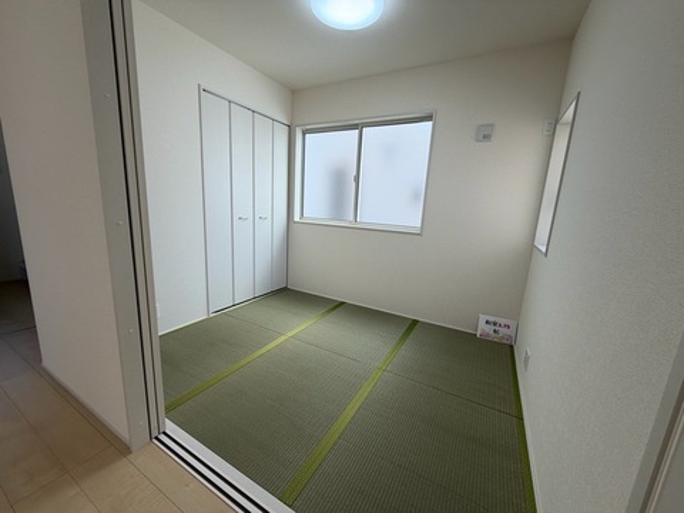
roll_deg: -3.3
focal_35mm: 14
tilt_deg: -11.3
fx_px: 277
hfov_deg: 102.1
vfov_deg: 85.7
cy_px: 256
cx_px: 342
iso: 50
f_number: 2.2
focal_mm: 2.22
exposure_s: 1/121
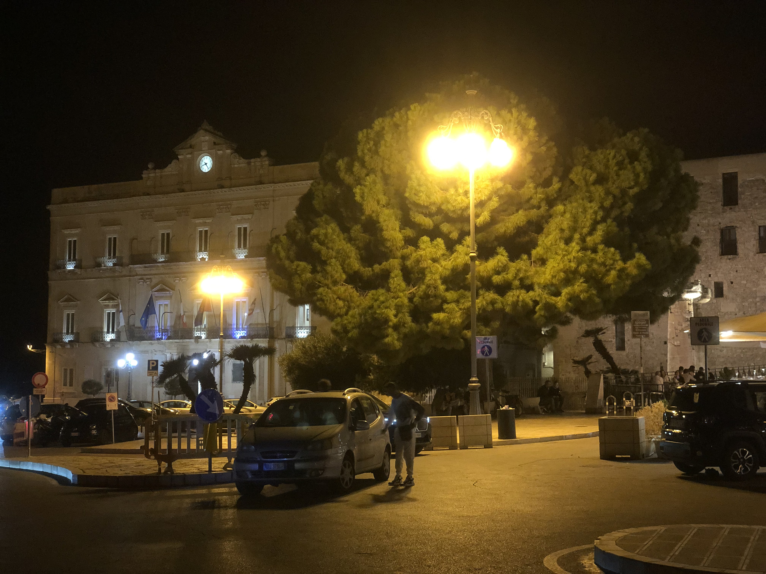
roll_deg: +0.7
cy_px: 287
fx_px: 1151
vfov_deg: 28.0
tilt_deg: +4.8
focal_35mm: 52
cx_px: 383
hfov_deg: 36.8
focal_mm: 6
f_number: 2.4
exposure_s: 1/14
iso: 160
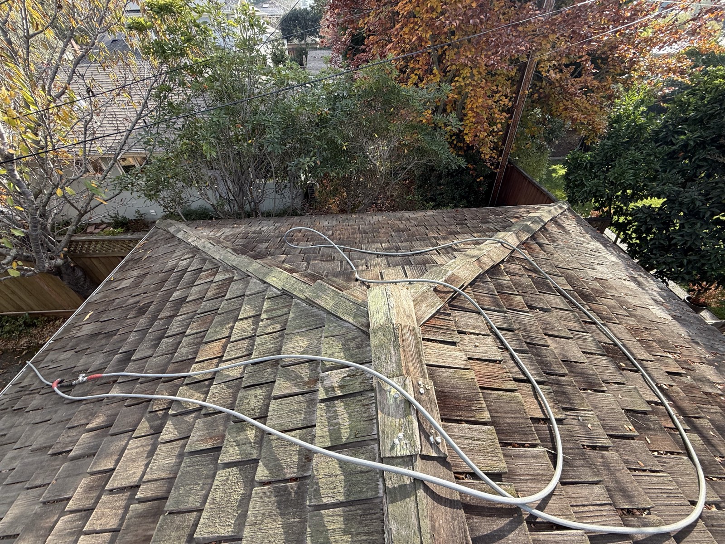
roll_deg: +2.2
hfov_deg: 102.1
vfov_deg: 85.7
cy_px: 272
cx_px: 362
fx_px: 293
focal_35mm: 14
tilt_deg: -41.4
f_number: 2.2
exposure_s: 1/393
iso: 50
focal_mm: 2.22
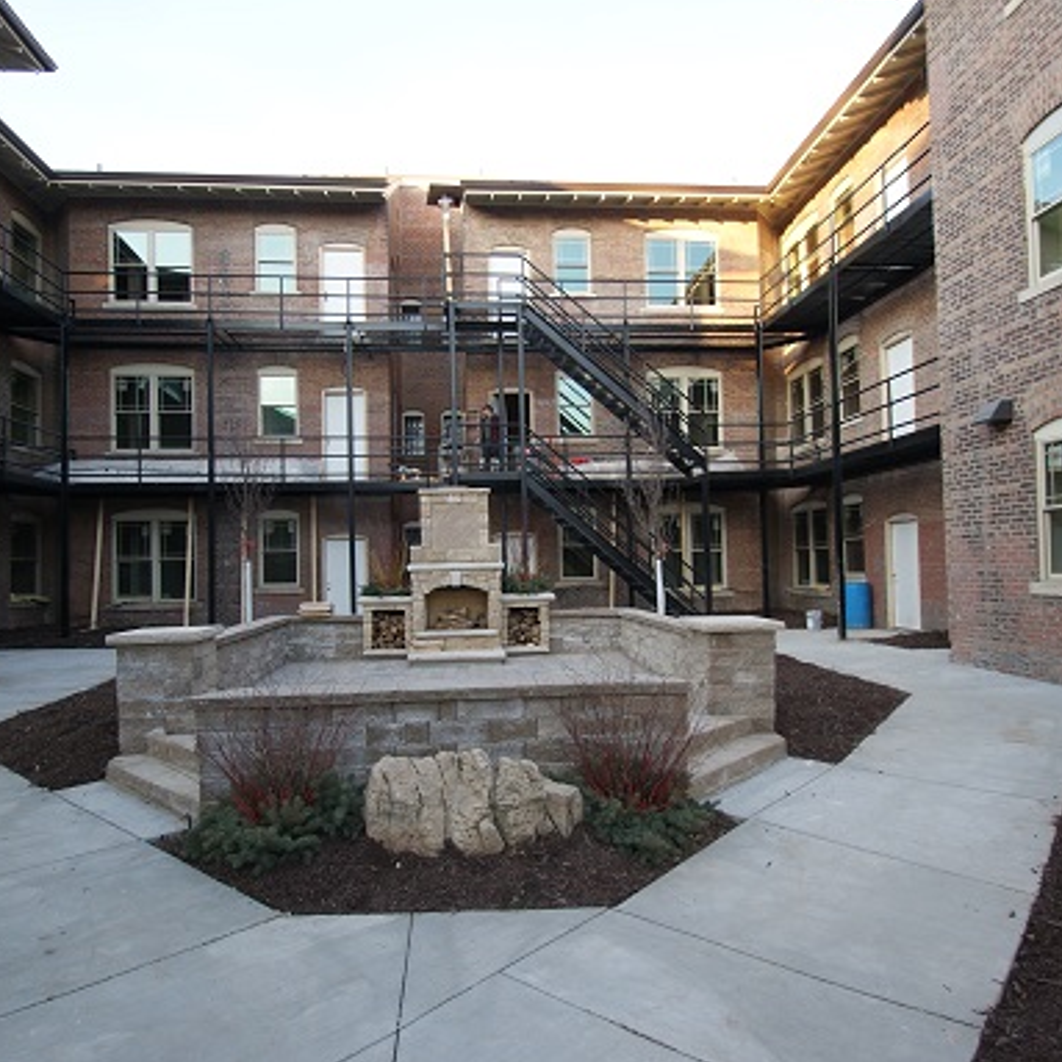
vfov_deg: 74.8
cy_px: 537
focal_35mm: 20
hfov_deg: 74.7
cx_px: 485
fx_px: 694
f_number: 4
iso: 100
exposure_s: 1/30
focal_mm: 10
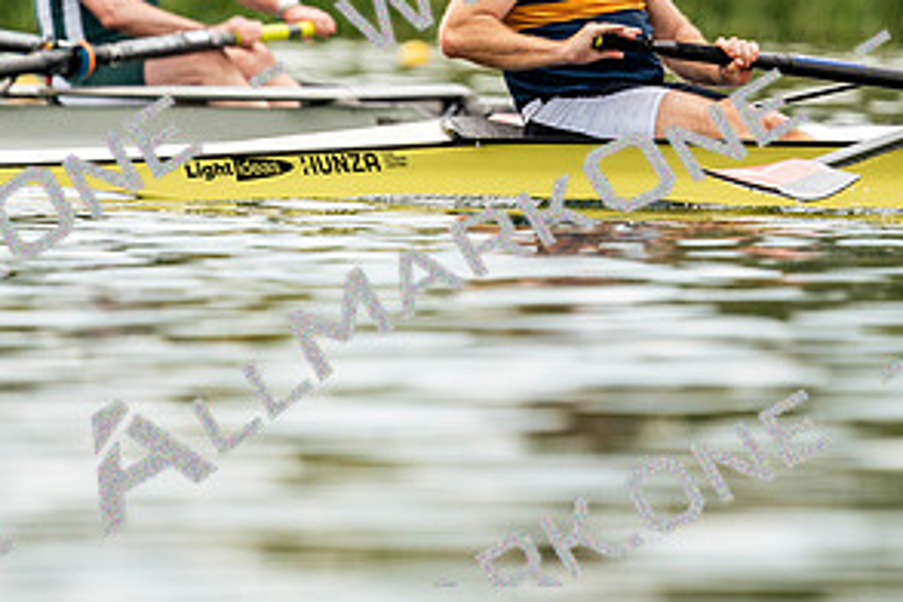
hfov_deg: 1.8
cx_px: 716
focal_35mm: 1128
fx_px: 28292
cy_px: 60
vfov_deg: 1.2
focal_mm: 571
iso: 500
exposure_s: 1/2000
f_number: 6.3
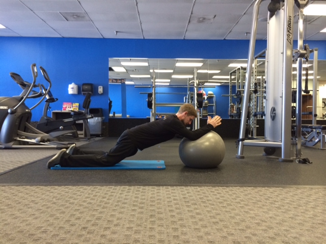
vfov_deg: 46.8
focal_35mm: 30
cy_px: 122
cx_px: 163
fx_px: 283
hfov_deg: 60.0
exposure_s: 1/30
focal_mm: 4.12
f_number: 2.2
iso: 160
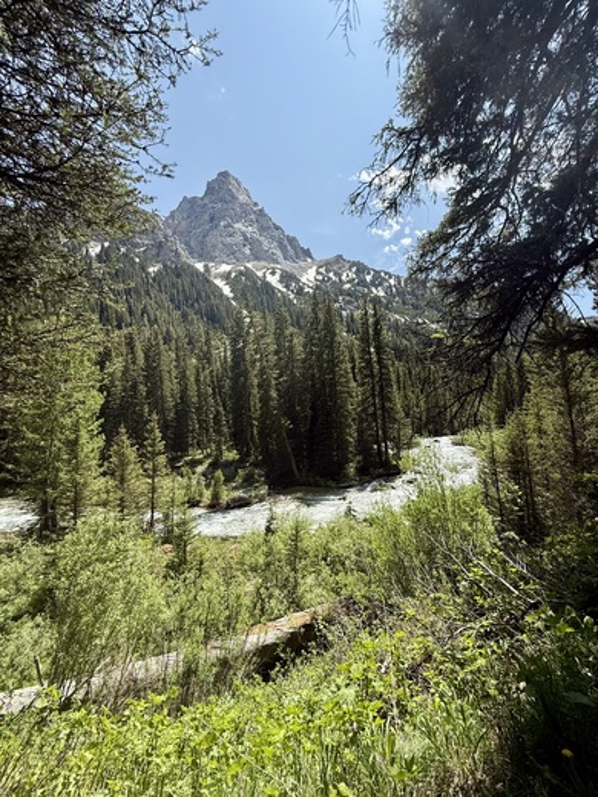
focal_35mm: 14
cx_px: 299
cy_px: 398
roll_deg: +3.0
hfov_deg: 85.7
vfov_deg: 102.1
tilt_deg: +6.5
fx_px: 322
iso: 64
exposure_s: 1/1189
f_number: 2.2
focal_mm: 2.22
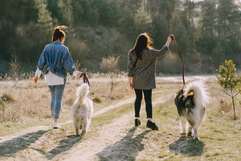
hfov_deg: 23.9
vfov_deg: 16.1
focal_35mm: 85
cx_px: 120
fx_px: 569
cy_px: 80
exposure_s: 1/2000
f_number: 2.8
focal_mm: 85
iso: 400
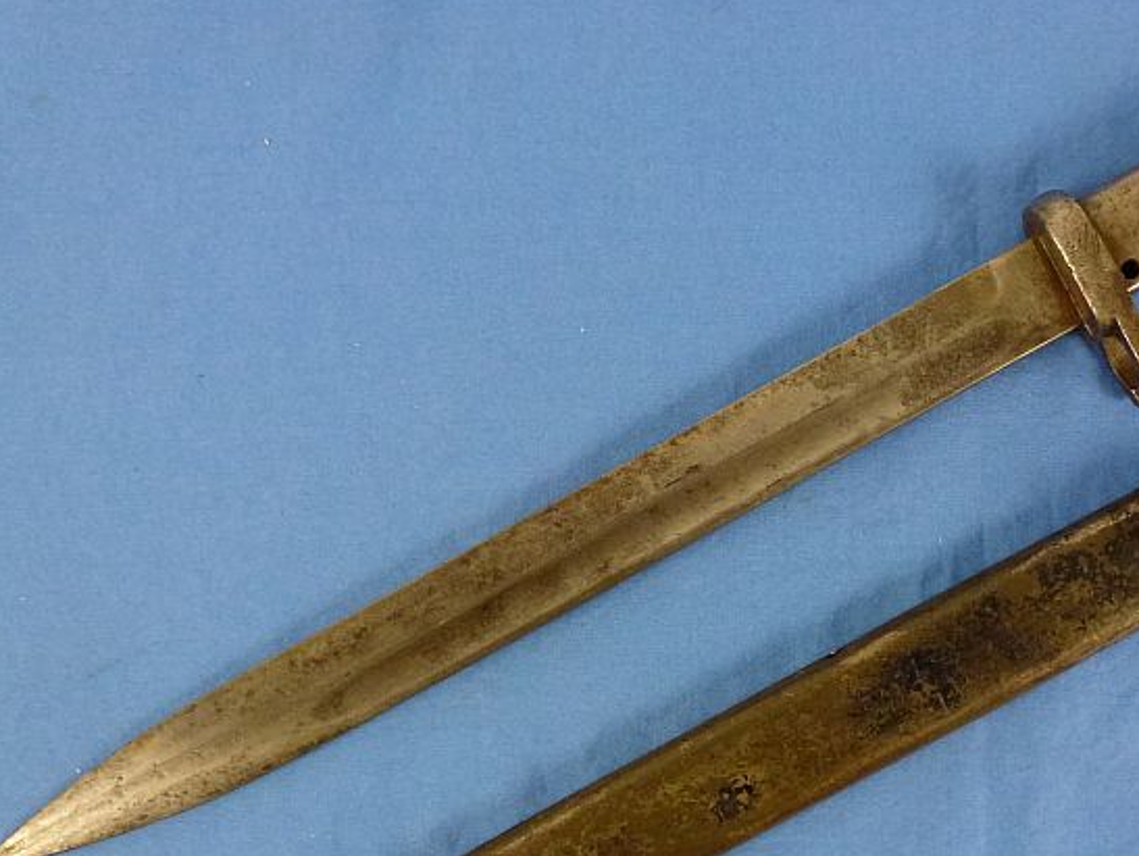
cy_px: 583
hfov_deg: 47.9
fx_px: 1251
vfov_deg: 37.3
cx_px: 781
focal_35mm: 38
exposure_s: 1/125
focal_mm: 4.7
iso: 400
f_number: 3.4
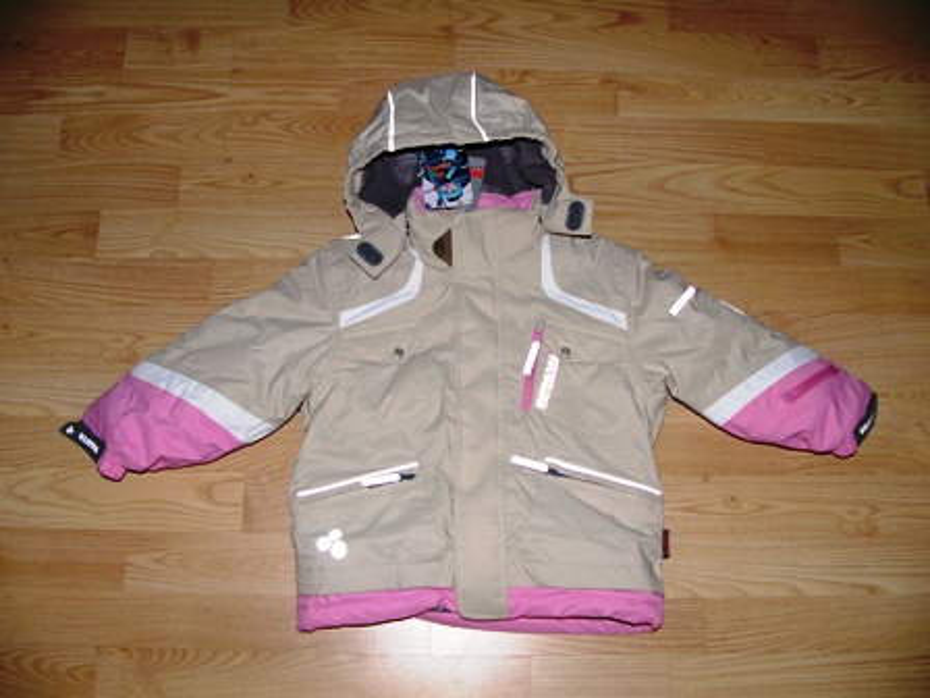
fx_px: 967
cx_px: 465
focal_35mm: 36
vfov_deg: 39.7
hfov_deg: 51.4
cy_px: 349
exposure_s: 1/80
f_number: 2.8
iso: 100
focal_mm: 6
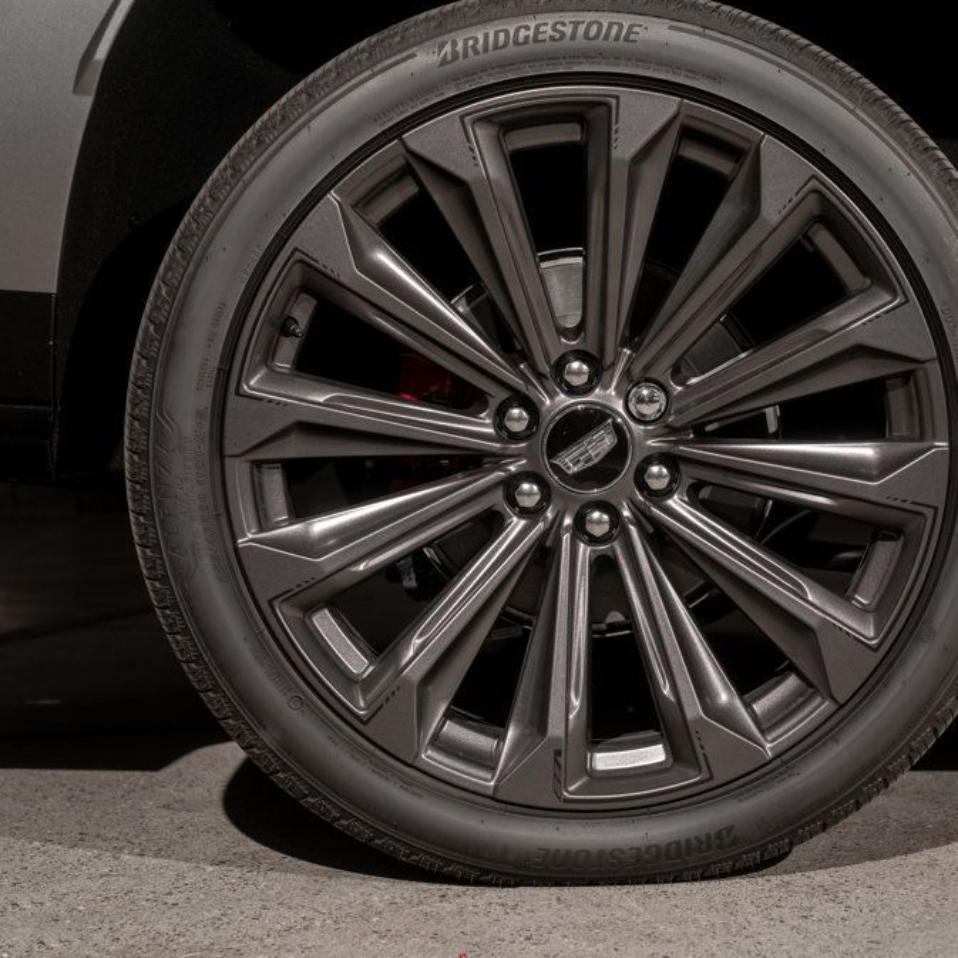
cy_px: 478
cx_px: 604
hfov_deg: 20.6
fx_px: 2630
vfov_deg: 20.6
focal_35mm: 84
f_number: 5
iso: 250
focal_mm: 65
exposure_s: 1/50
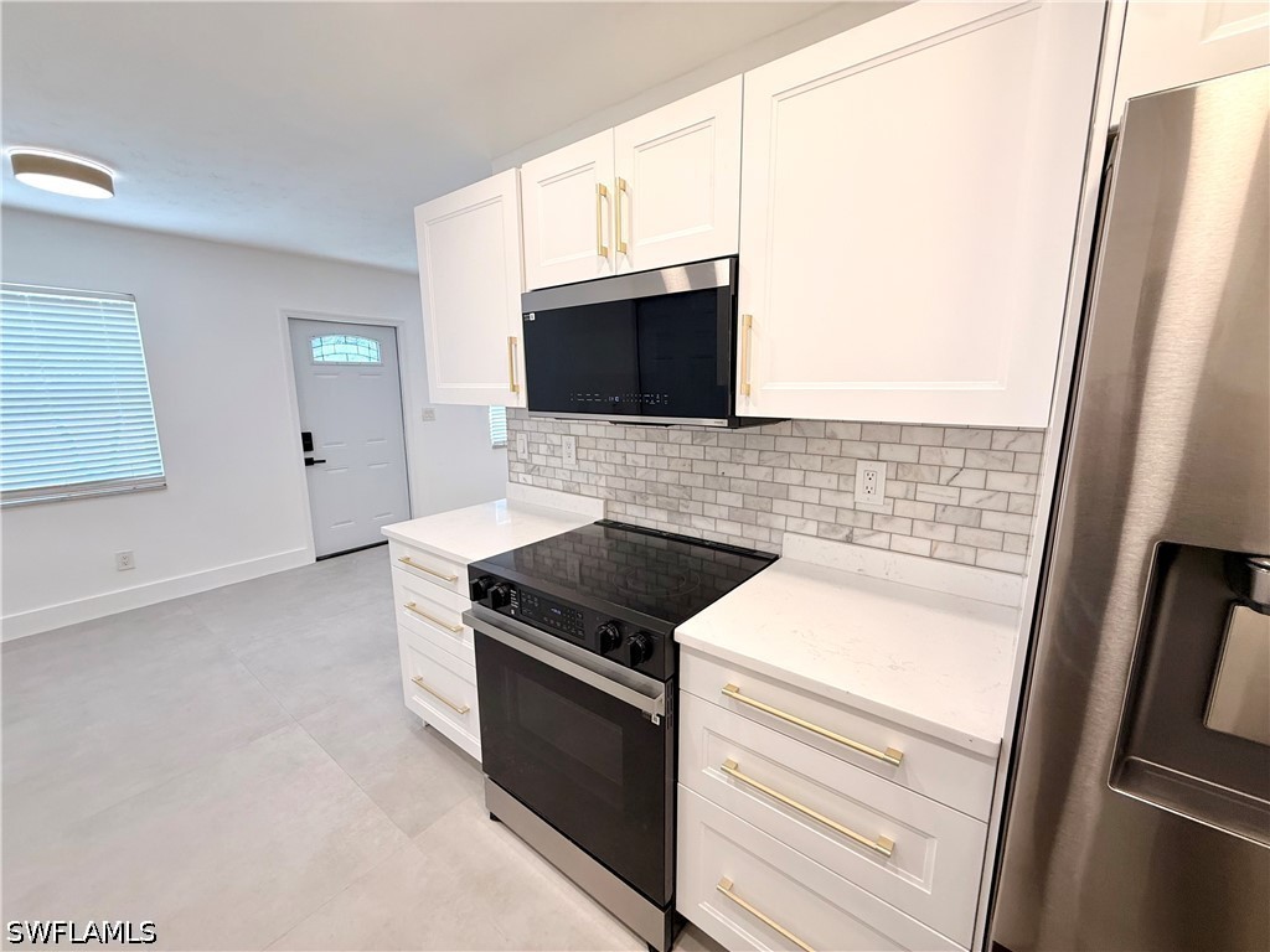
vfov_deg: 85.7
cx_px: 635
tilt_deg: -10.6
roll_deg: +0.1
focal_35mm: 14
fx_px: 514
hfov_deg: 102.1
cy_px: 476
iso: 100
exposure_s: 1/120
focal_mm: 2.22
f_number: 2.2
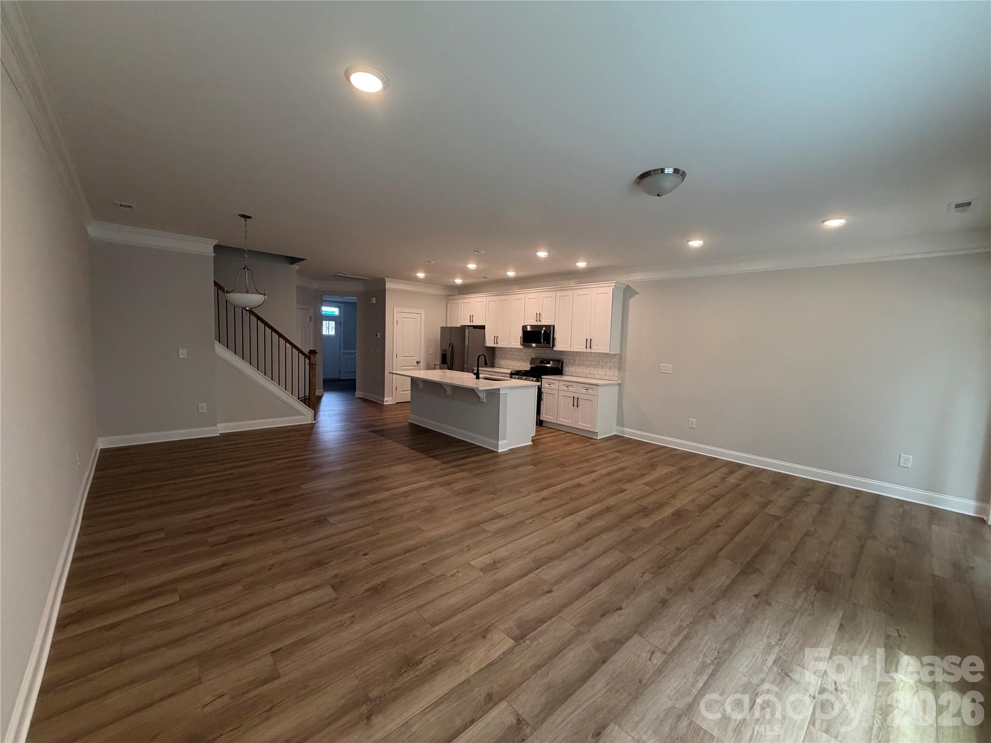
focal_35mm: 14
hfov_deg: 102.1
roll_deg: -1.8
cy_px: 372
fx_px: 401
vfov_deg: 85.7
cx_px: 496
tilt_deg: -5.3
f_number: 2.2
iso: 250
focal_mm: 2.22
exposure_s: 1/120
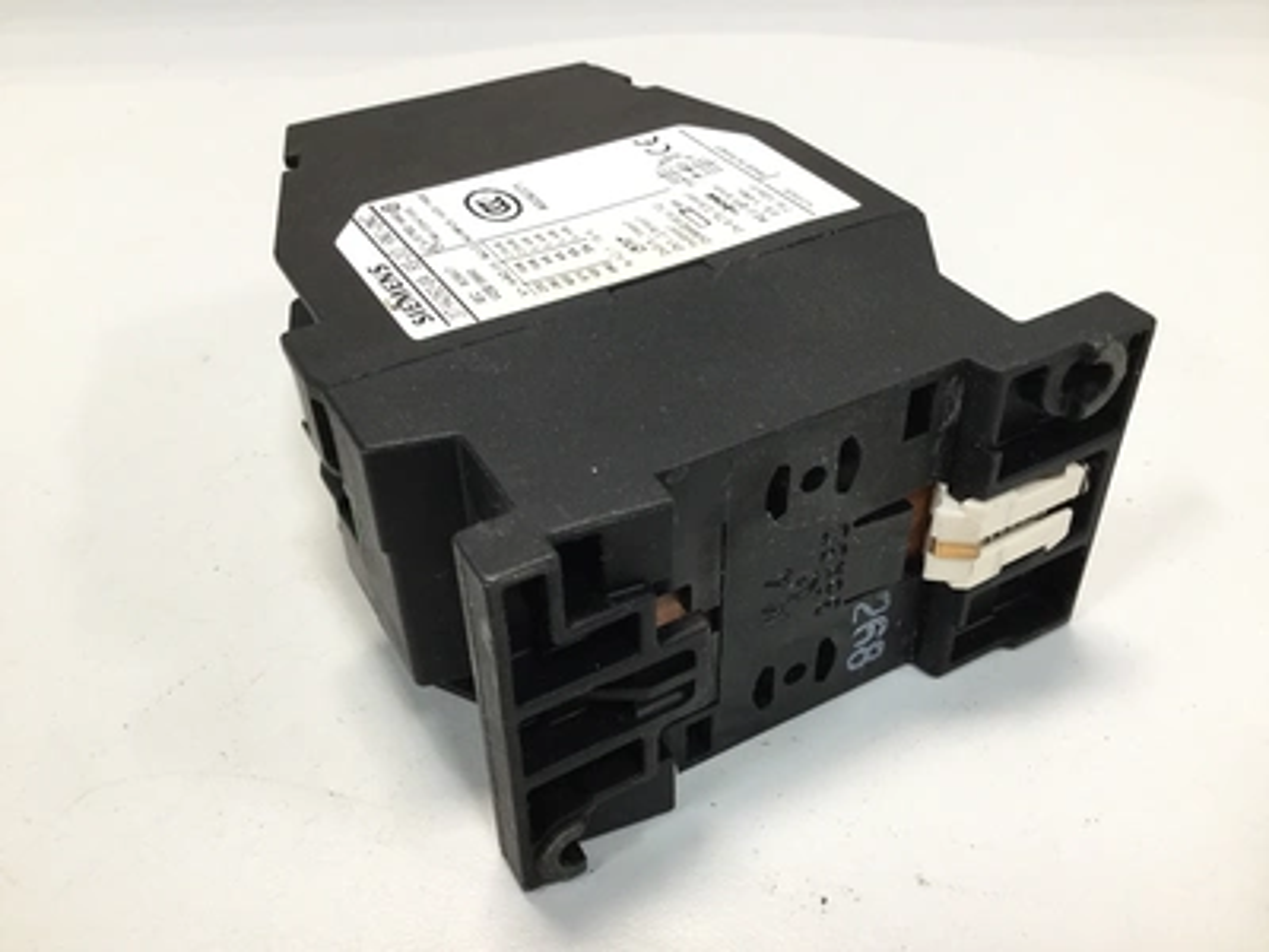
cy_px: 476
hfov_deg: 58.4
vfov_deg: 45.4
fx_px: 1136
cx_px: 634
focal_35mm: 31
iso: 64
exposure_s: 1/30
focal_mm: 3.3
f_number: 2.4
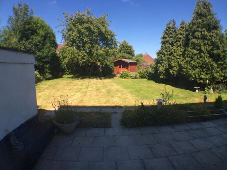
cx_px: 114
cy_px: 85
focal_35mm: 30
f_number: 2.2
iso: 32
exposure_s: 1/1001
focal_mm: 4.12
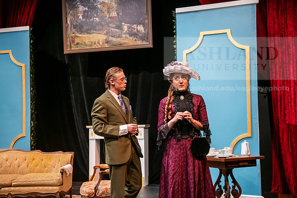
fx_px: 371
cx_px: 148
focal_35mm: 45
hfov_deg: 43.6
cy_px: 99
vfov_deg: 29.9
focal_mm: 45
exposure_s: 1/200
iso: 3200
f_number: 3.2
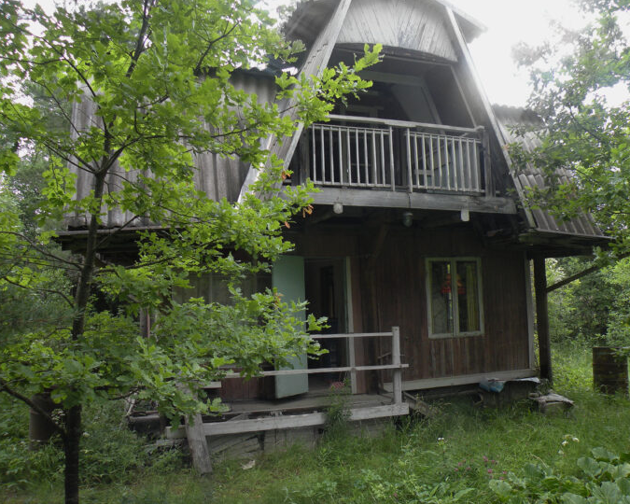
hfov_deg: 58.7
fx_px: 559
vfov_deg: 48.5
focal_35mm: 30
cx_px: 339
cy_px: 236
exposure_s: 1/73
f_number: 2.8
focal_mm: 4.7
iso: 97
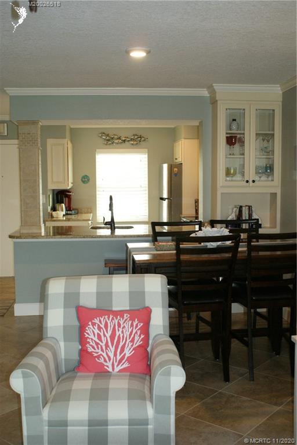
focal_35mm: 39
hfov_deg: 34.2
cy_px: 222
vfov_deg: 49.6
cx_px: 148
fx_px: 483
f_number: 5.6
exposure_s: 1/80
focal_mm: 26
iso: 400
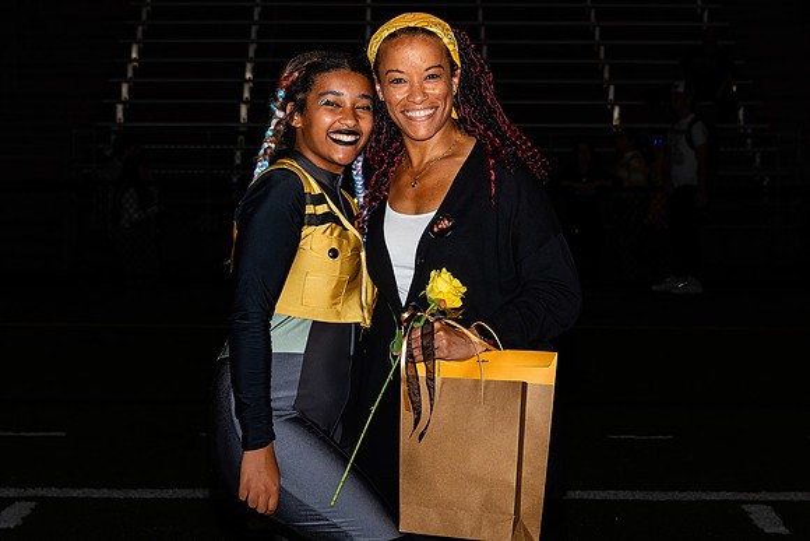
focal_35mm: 104
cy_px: 282
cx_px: 380
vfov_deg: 13.1
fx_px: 2346
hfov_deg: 19.6
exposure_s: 1/200
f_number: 5
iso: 320
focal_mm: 48
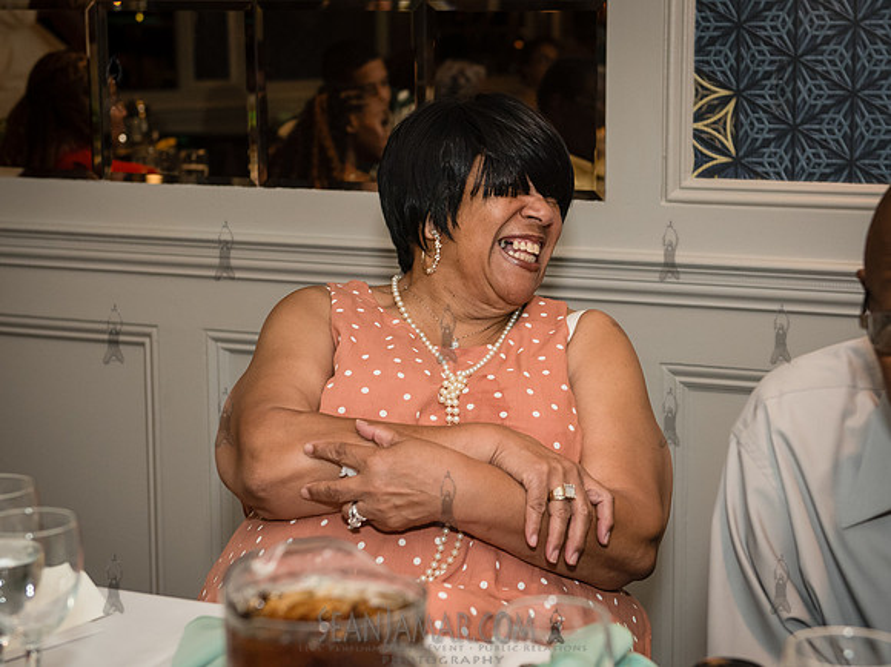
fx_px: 1981
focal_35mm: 77
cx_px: 494
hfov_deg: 25.3
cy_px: 323
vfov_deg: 19.1
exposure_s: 1/200
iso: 1600
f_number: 3.5
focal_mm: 55
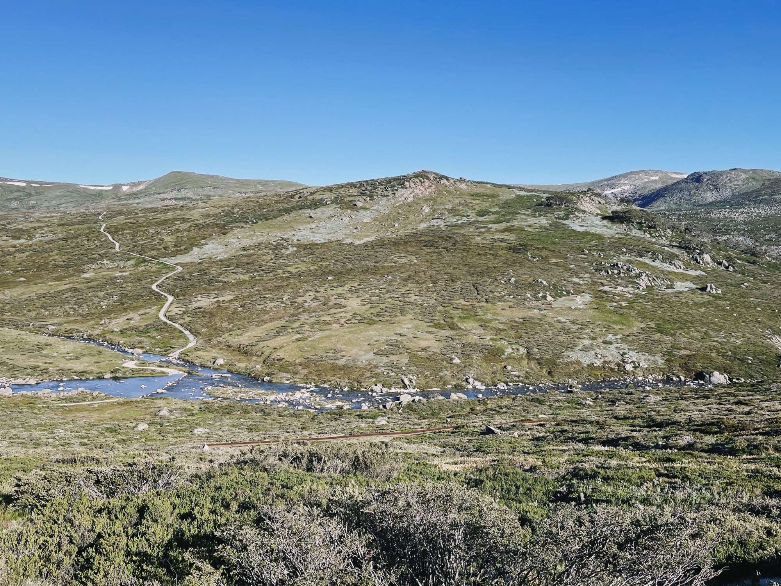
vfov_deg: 53.1
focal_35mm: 26
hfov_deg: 67.3
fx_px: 587
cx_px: 390
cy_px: 293
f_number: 1.6
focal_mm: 4.2
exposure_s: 1/2618
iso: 32
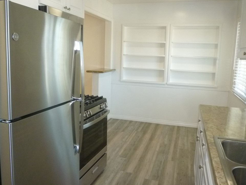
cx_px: 119
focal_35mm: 31
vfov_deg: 45.4
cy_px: 93
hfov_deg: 58.3
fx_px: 220
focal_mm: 5.2
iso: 400
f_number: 3.3
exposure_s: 1/80
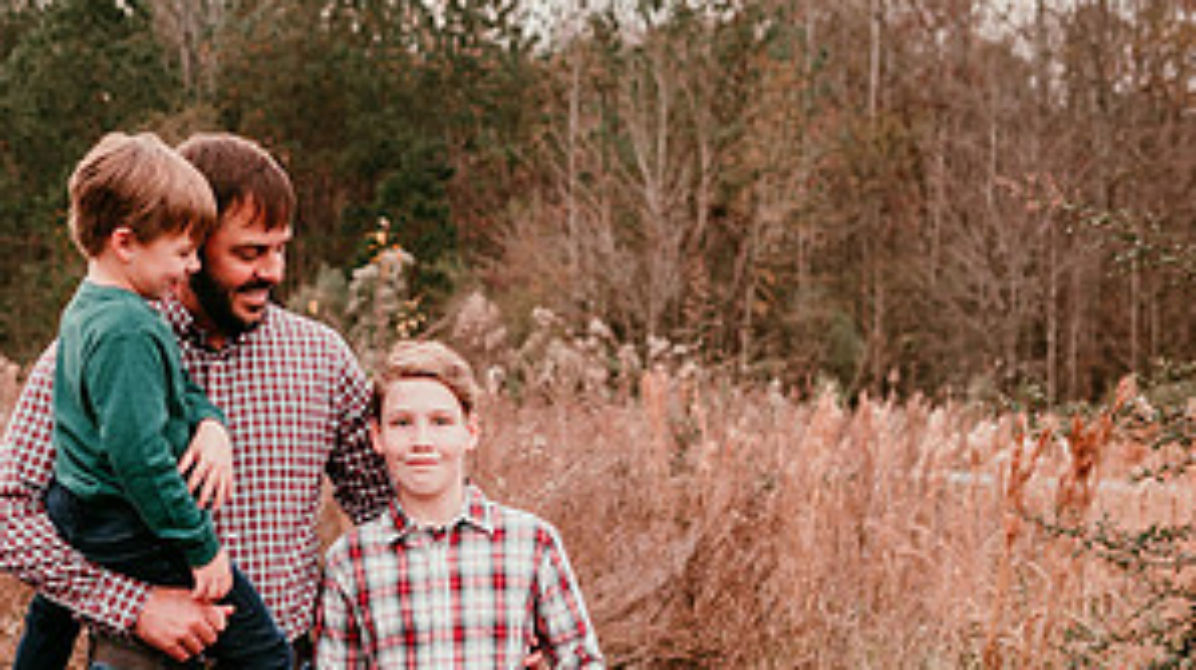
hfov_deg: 41.7
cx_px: 413
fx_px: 1553
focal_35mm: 49
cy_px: 532
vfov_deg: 24.0
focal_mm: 24
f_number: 2.2
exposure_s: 1/160
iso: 100
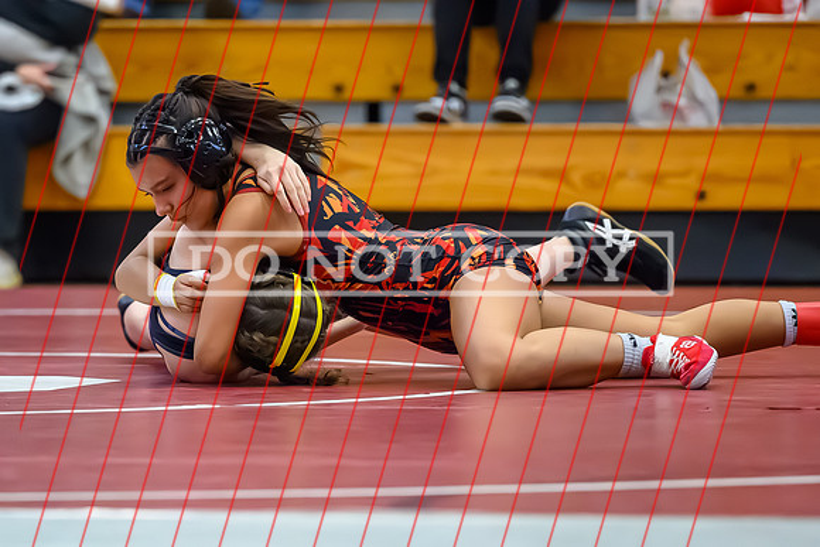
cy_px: 313
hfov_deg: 5.7
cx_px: 232
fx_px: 8247
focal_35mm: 362
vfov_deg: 3.8
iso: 10000
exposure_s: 1/640
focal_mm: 200
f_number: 2.8
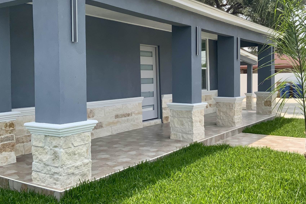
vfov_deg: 32.6
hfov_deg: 47.4
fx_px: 348
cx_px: 153
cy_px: 87
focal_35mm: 41
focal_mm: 3
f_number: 1.8
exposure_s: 1/1195
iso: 16
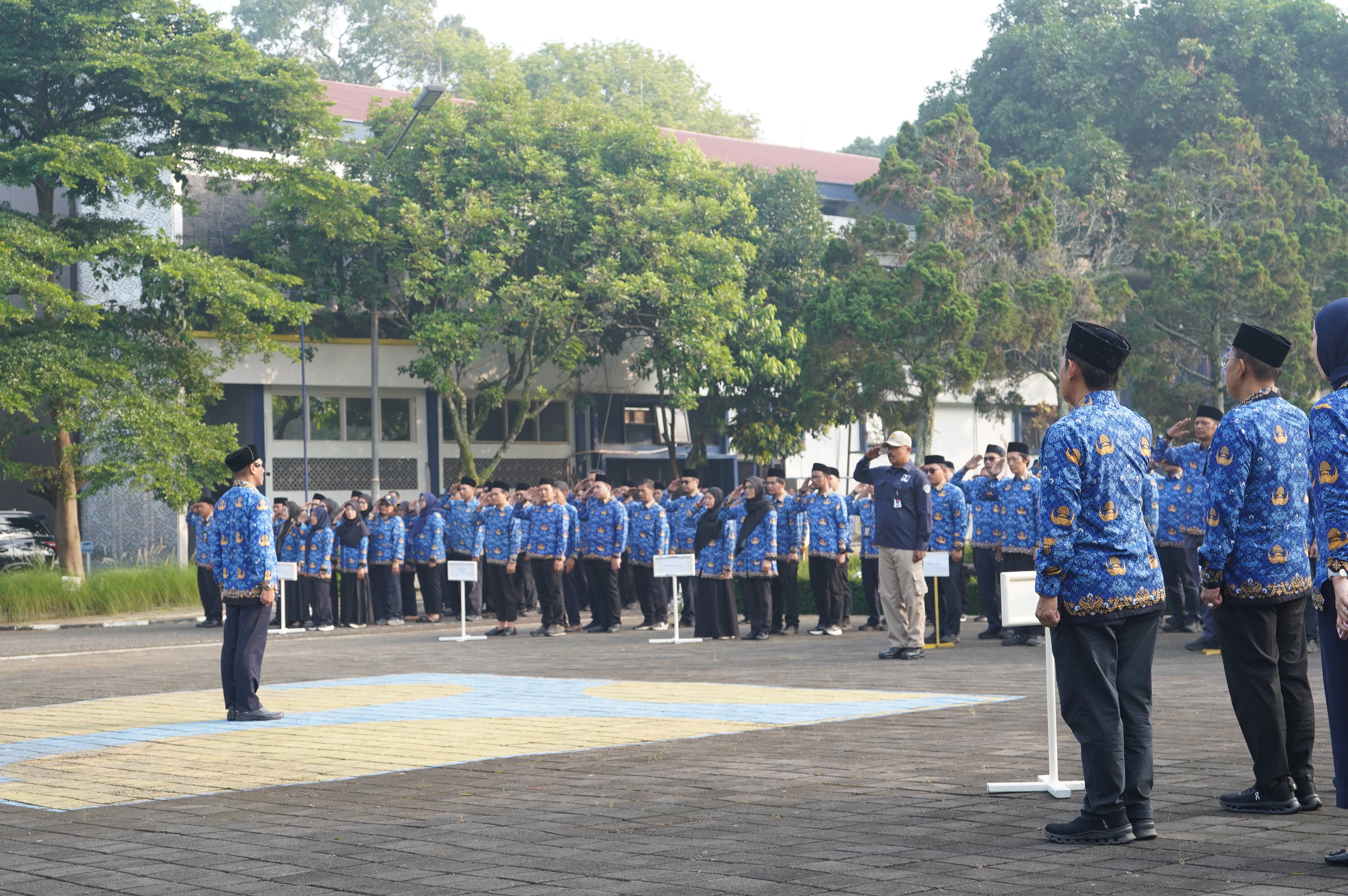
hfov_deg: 33.4
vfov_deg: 22.6
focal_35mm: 60
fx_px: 2245
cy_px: 448
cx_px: 674
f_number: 5.6
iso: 400
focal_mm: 60
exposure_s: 1/320
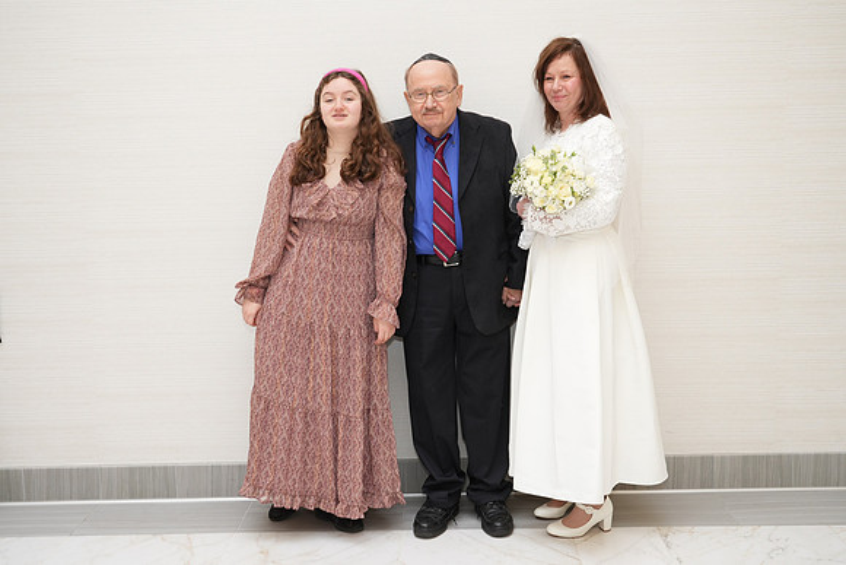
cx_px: 423
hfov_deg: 49.5
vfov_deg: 34.2
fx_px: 917
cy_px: 282
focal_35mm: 39
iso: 500
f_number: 5
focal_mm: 39
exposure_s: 1/100
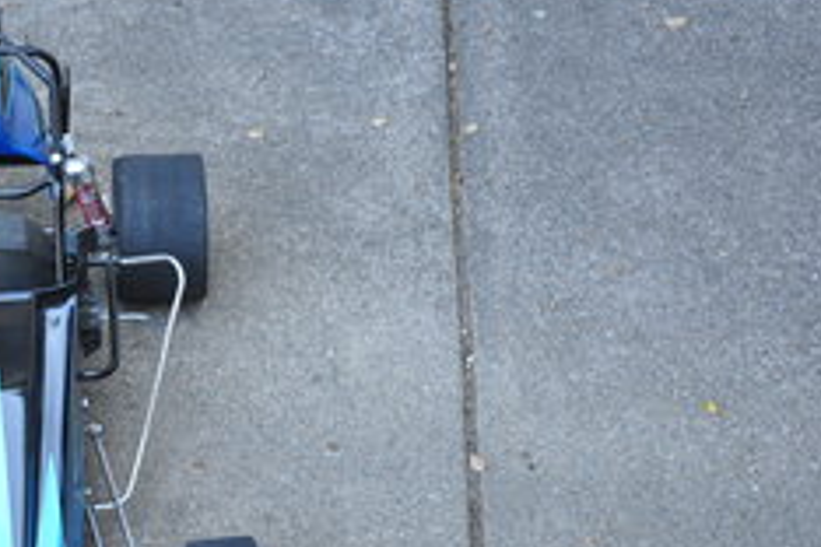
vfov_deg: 16.5
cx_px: 140
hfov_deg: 24.3
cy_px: 442
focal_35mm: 82
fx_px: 1870
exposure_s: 1/25
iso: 400
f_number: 5
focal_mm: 32
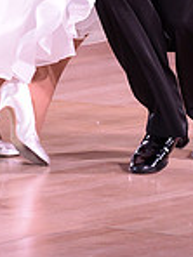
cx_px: 79
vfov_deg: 3.2
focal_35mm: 622
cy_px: -194
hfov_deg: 2.4
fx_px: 4624
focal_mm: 165
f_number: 4
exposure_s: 1/250
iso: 1600
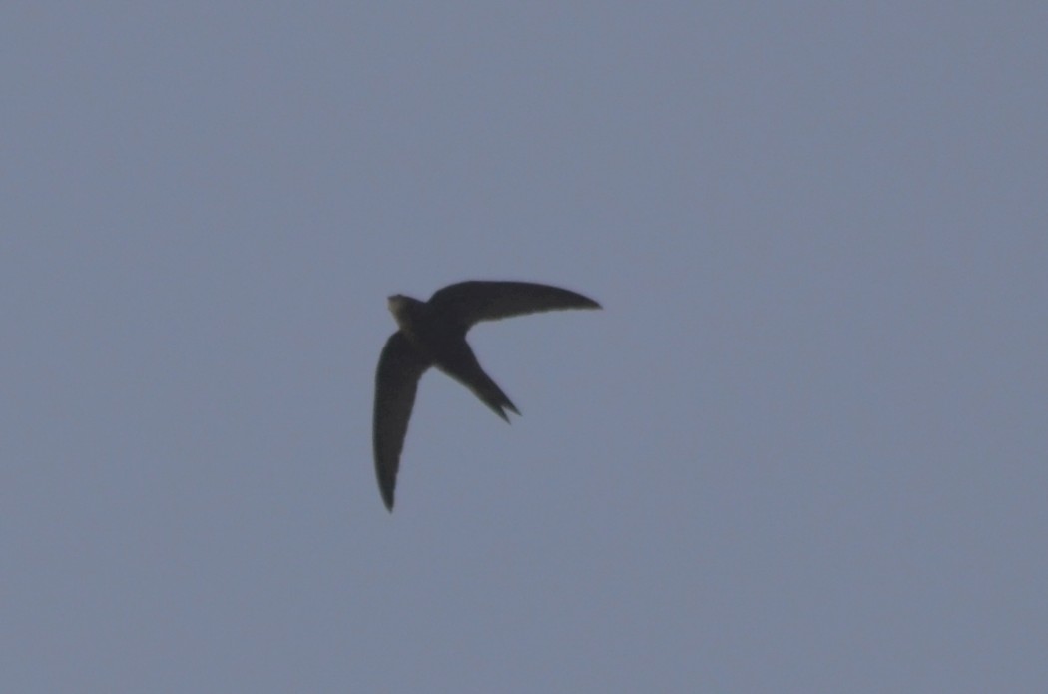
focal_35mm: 450
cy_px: 347
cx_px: 524
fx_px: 13070
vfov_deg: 3.0
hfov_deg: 4.6
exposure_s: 1/1000
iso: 640
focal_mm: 300
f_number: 7.1
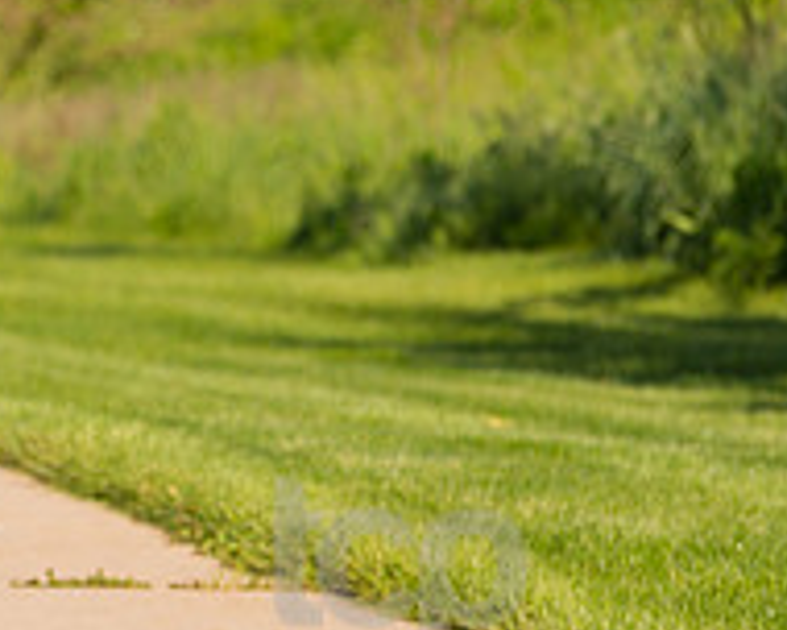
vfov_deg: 3.2
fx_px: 11343
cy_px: 44
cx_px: -186
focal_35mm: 487
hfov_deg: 4.0
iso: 400
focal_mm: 170
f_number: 5.6
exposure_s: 1/2000
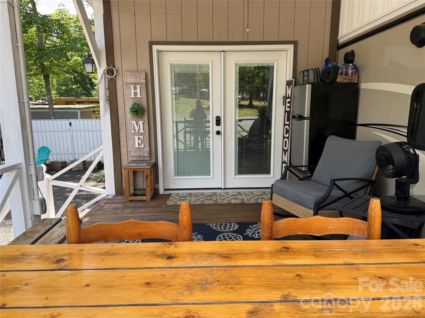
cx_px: 212
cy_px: 159
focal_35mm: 24
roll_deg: +1.3
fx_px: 295
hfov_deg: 71.6
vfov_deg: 56.8
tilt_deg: -9.2
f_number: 1.78
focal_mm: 6.76
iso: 80
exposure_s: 1/589
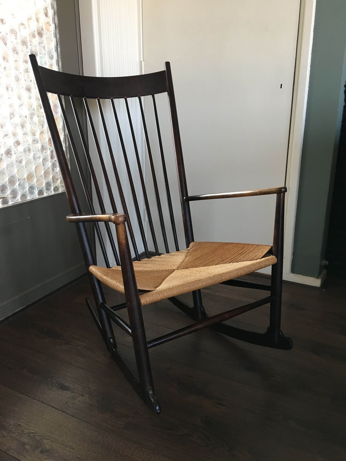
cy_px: 230
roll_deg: +0.0
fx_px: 386
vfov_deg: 61.7
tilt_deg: -16.2
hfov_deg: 48.2
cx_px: 173
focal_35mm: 29
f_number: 2.2
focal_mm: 4.15
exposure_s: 1/33
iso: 64
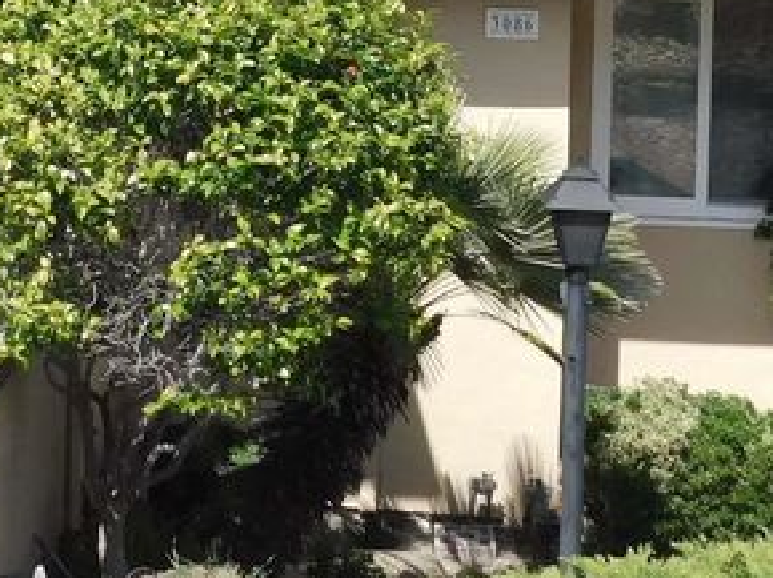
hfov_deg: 18.4
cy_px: -256
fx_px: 2365
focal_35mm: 106
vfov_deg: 13.3
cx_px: 136
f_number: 3.2
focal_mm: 5.3
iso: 125
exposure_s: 1/800
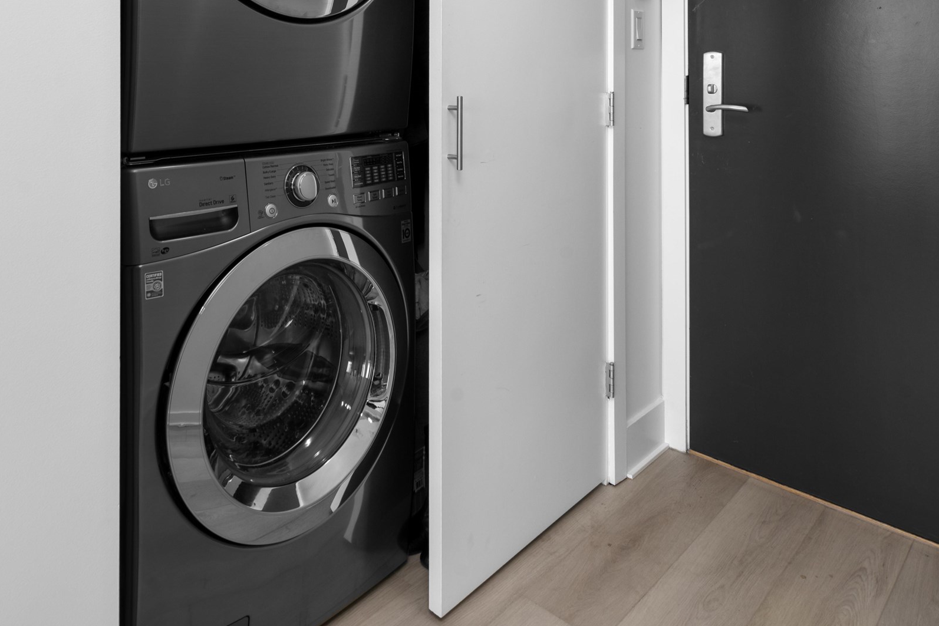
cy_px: 64
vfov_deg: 43.8
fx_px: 704
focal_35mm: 27
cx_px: 357
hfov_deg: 66.5
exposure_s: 1/3
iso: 100
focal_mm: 14
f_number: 8
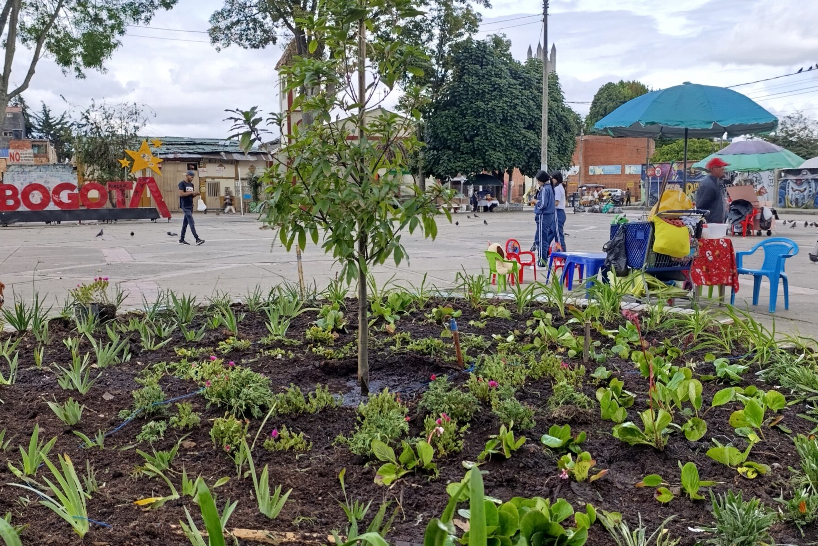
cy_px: 282
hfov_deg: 55.8
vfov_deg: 38.9
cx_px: 395
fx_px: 773
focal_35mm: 34
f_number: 1.6
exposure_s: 1/232
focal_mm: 6.14
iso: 50
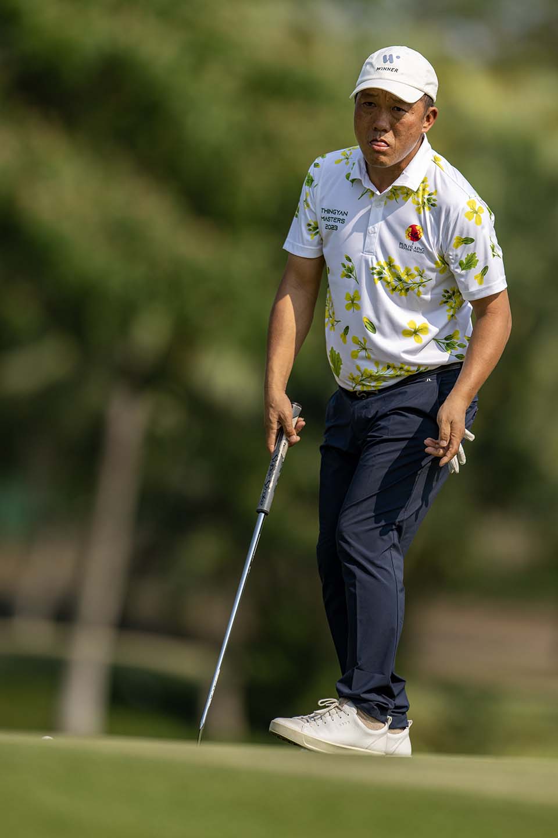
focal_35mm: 400
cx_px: 279
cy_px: 419
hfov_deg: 3.4
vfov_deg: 5.2
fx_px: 9299
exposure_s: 1/2500
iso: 160
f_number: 2.8
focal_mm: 400
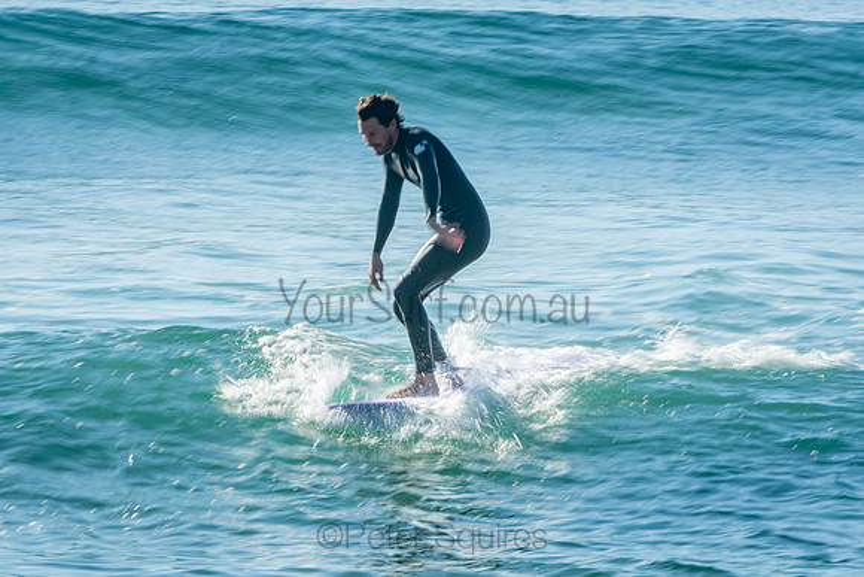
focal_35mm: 480
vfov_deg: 2.9
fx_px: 11522
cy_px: 288
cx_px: 432
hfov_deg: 4.3
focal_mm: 320
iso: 100
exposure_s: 1/30
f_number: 25
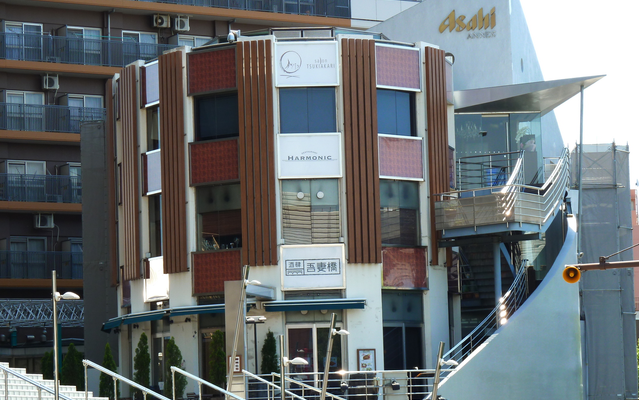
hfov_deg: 16.4
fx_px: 2212
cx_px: 319
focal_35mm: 127
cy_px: 236
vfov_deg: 10.3
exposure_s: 1/125
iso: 80
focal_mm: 19.5
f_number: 4.4
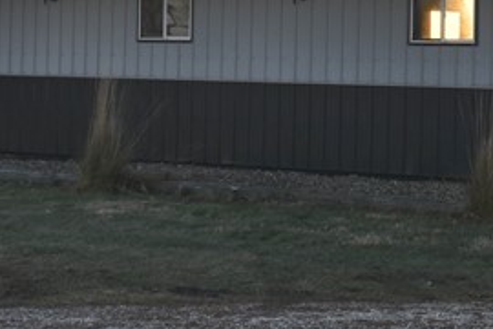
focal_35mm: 157
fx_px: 2150
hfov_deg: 12.5
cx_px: 699
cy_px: -13
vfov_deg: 8.7
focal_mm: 26
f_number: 7.1
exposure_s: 1/250
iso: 100
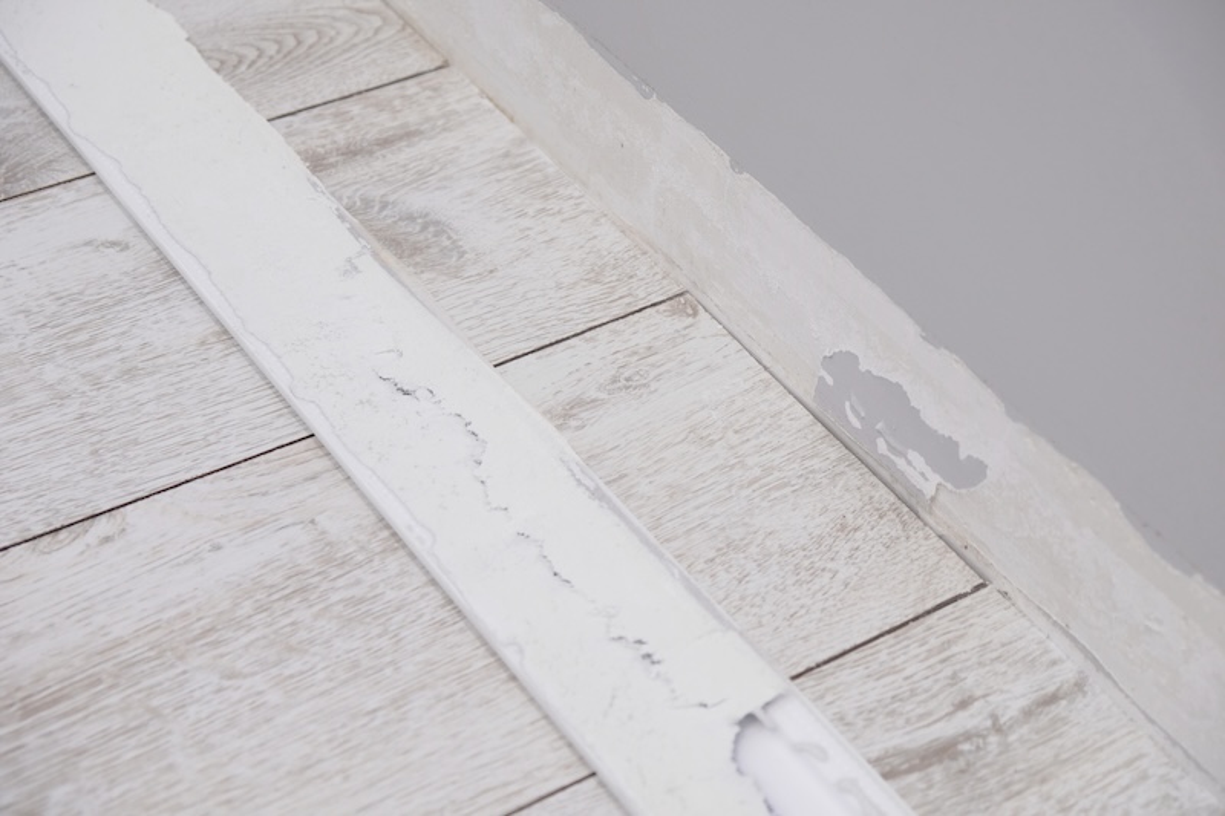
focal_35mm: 64
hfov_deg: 31.4
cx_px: 612
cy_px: 408
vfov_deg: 21.2
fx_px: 2177
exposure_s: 1/30
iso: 500
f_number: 4.5
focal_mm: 42.5
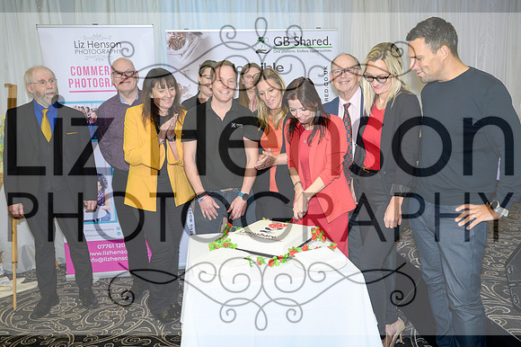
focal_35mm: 30
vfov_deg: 43.8
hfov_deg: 62.3
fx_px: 431
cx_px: 272
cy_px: 166
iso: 2500
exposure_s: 1/100
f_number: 4.5
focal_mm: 28.5
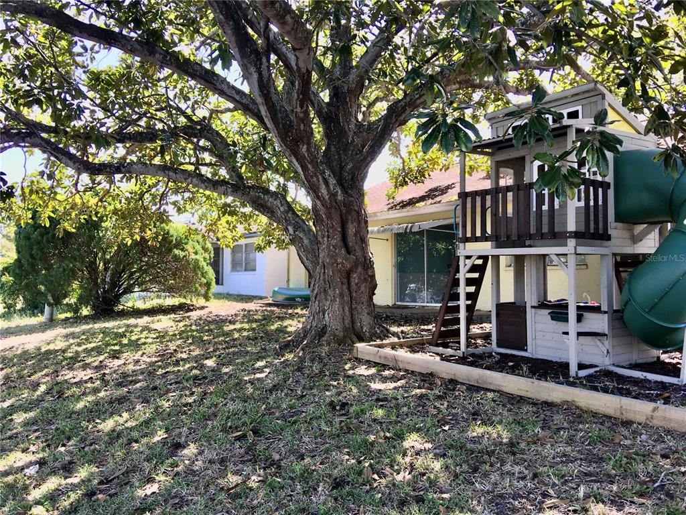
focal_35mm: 29
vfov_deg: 48.2
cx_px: 343
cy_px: 258
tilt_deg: +6.2
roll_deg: -0.9
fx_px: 575
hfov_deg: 61.7
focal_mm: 4.15
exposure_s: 1/157
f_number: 2.2
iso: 25
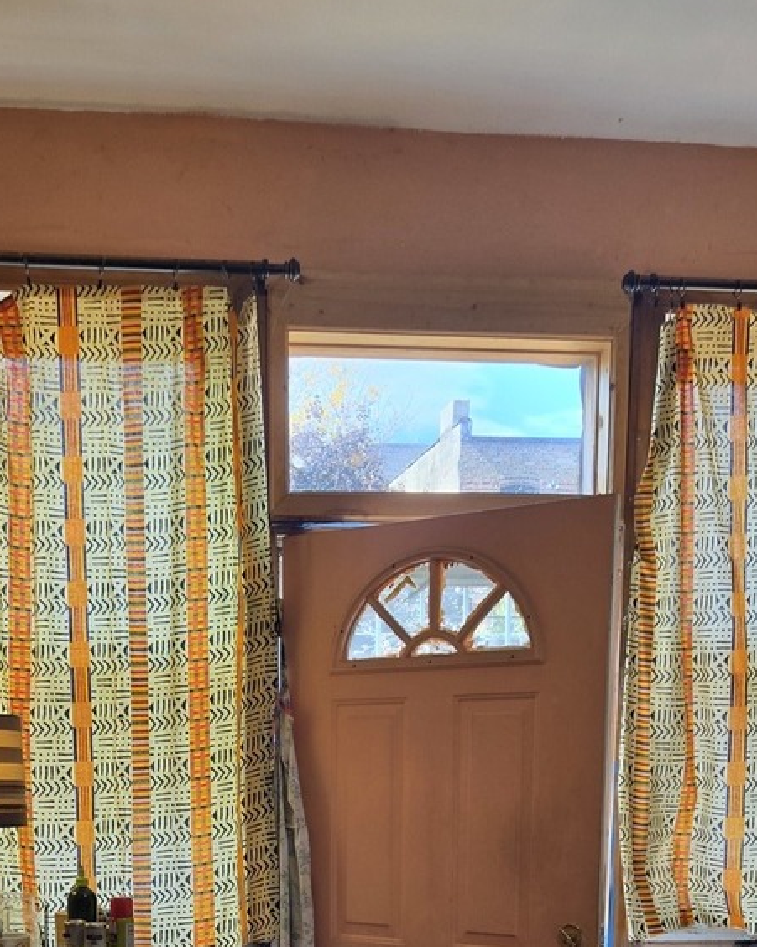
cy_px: 888
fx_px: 1205
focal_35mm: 43
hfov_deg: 34.6
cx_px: 253
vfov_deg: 39.2
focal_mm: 5.4
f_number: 1.8
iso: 80
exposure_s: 1/120
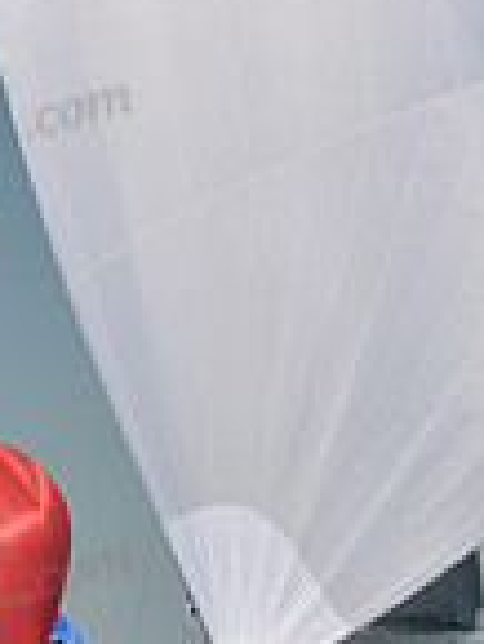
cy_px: 333
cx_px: 362
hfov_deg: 4.8
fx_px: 5715
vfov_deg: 6.4
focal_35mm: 307
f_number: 6.3
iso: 320
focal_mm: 80
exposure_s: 1/1000
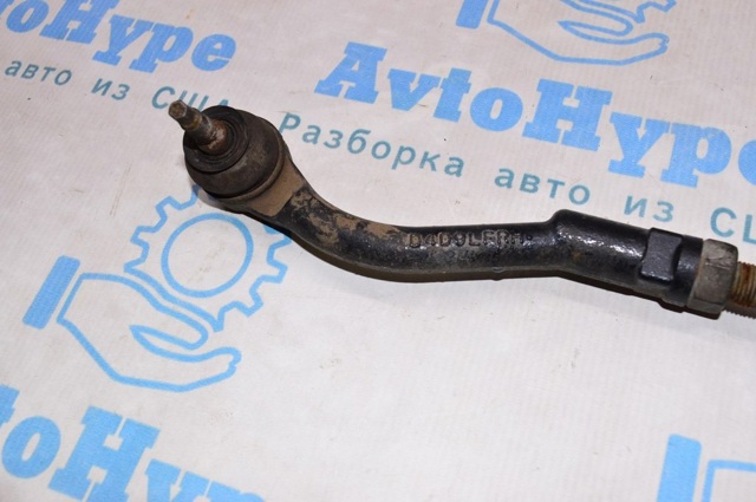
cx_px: 378
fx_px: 755
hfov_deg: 53.2
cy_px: 251
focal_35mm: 36
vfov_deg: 36.8
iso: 1600
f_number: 8
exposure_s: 1/200
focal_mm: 24
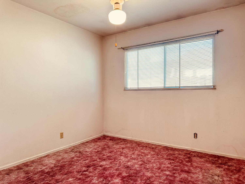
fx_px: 170
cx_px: 122
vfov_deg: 56.8
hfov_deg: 71.6
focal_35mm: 24
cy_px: 92
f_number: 1.78
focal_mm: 6.86
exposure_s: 1/60
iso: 250
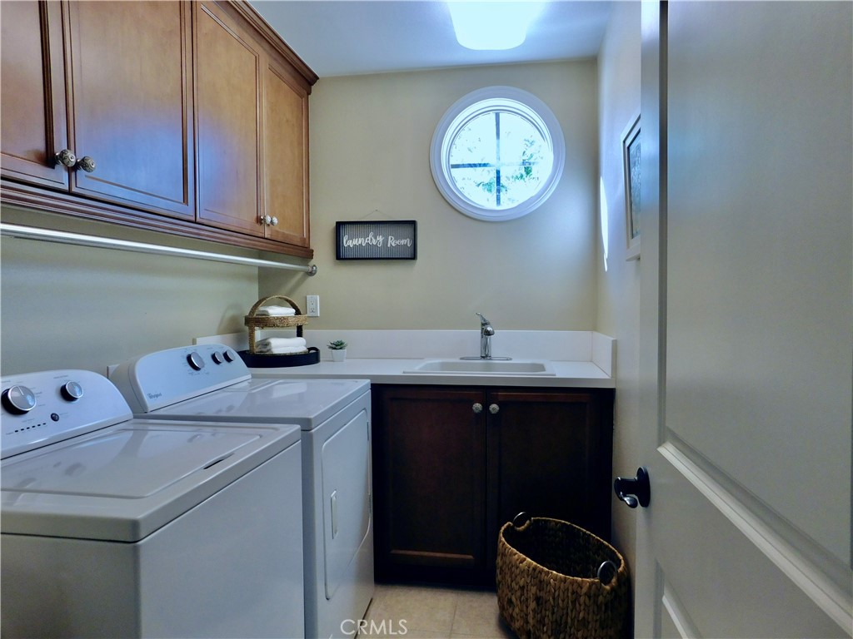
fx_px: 567
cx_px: 426
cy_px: 320
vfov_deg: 58.9
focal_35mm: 23
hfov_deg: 73.9
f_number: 3
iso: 125
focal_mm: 4
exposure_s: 1/40
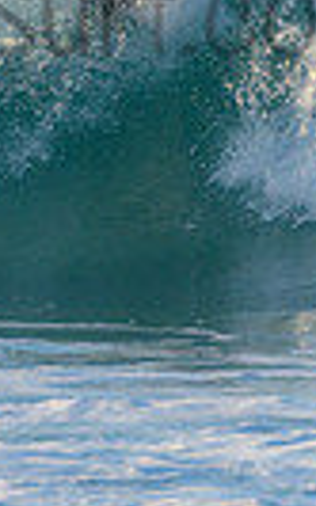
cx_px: 137
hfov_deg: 0.6
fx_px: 30595
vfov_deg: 0.9
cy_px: -32
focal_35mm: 2218
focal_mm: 500
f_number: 5.6
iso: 360
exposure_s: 1/2000
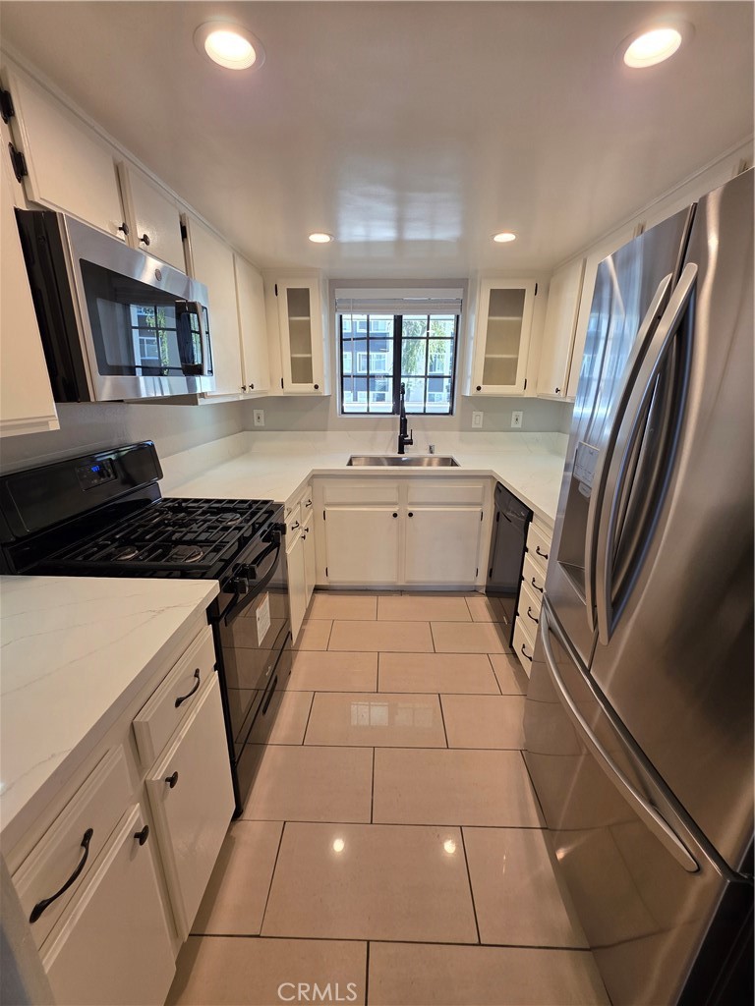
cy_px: 503
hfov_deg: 89.9
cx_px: 378
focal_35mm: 13
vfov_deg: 106.2
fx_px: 378
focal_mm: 2.2
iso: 125
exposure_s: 1/120
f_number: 1.9
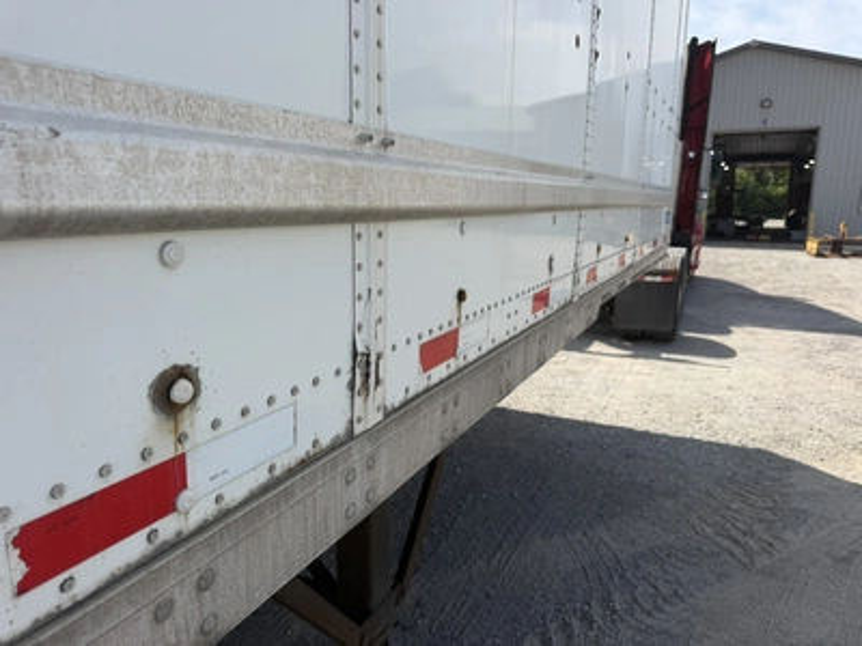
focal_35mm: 24
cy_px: 323
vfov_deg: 56.8
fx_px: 598
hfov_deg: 71.6
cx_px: 431
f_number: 1.78
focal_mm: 6.76
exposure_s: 1/3145
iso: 80
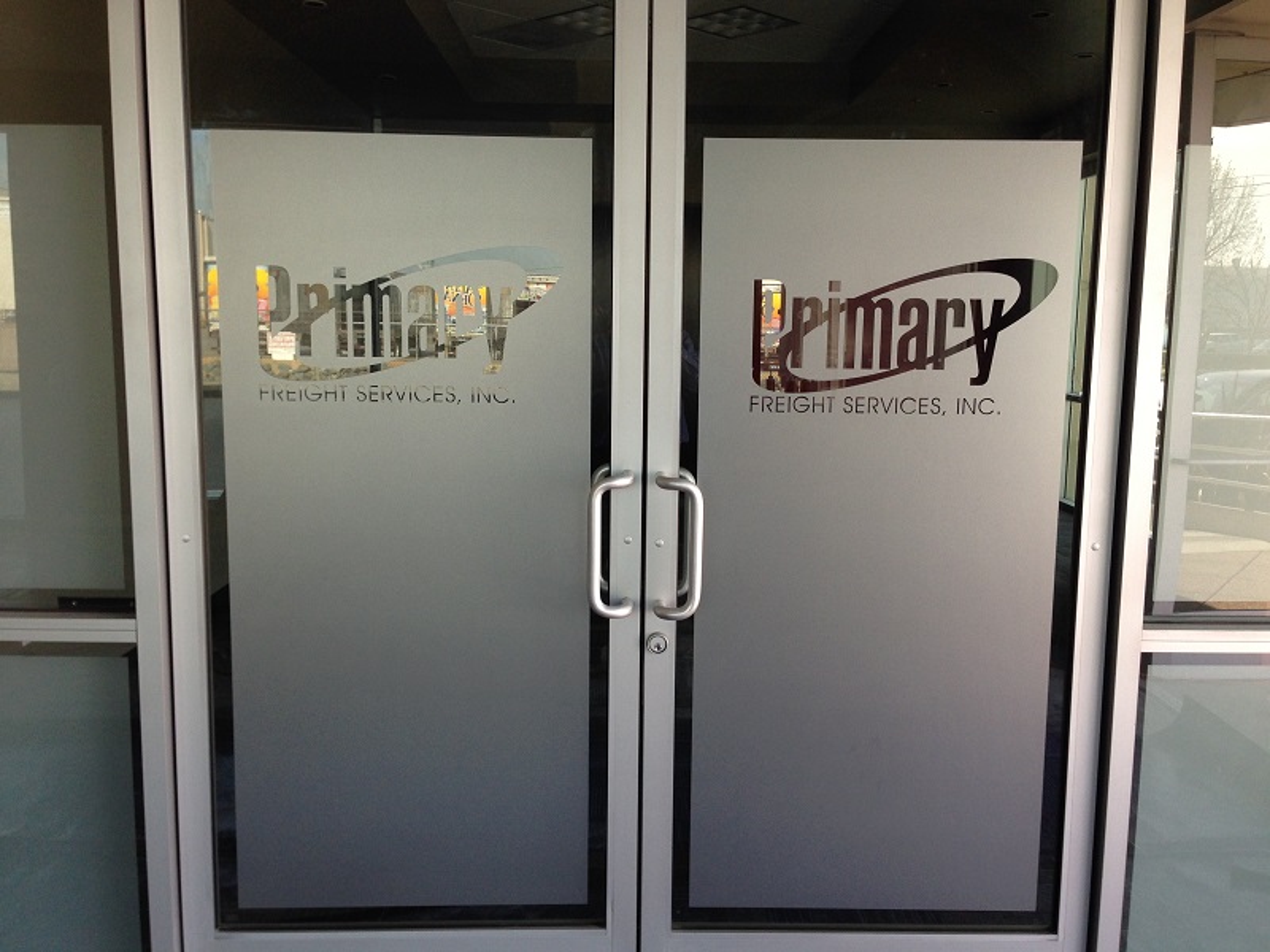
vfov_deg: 42.9
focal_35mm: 33
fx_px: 1211
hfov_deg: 55.4
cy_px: 476
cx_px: 635
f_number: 2.4
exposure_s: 1/60
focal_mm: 4.12
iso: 50
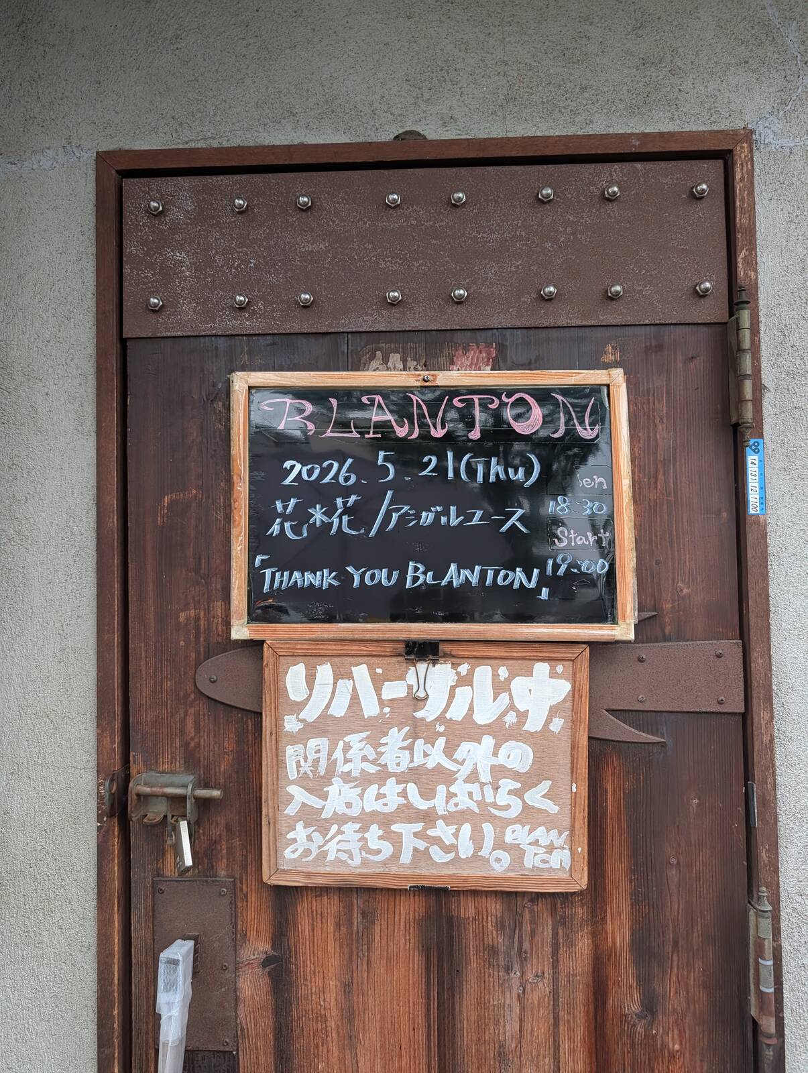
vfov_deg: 71.5
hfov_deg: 56.9
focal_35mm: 24
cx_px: 404
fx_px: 745
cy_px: 536
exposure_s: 1/120
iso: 301
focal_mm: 6.9
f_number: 1.68
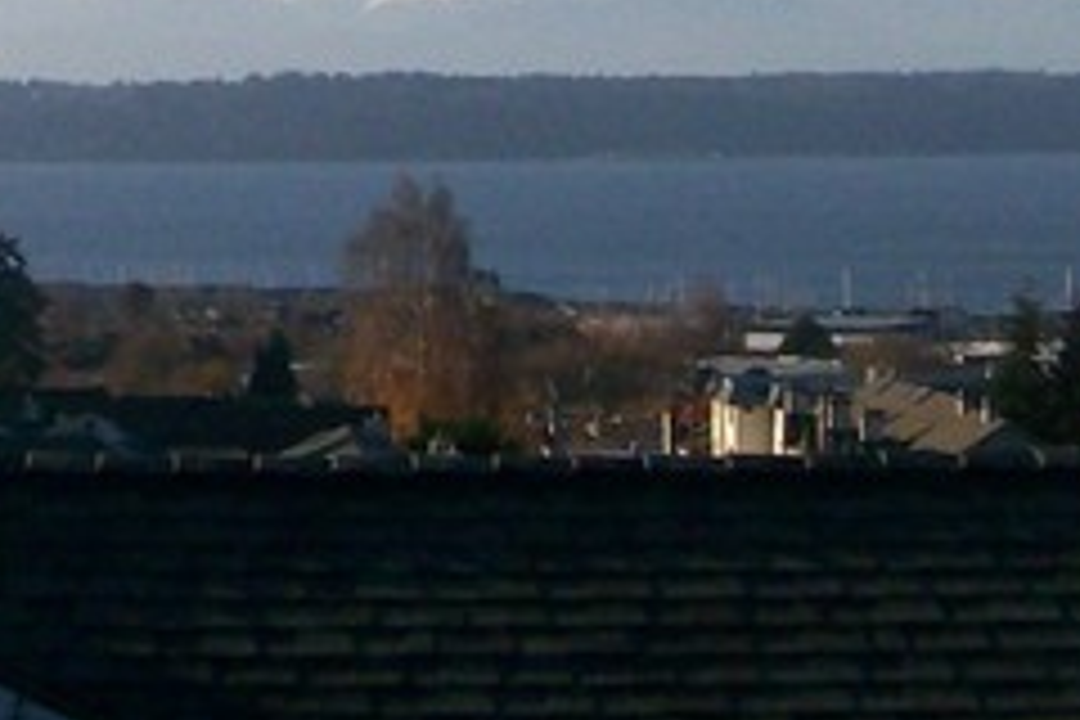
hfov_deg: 12.5
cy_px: -454
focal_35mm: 160
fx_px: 4800
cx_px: -220
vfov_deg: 8.3
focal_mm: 6
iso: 80
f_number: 4.8
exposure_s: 1/701
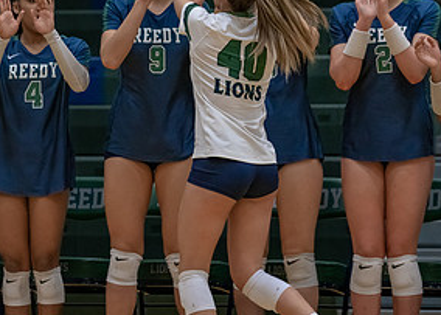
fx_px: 4447
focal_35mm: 355
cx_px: 200
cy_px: 127
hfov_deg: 5.7
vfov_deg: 4.1
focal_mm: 162
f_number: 2.8
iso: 2500
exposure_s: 1/1000
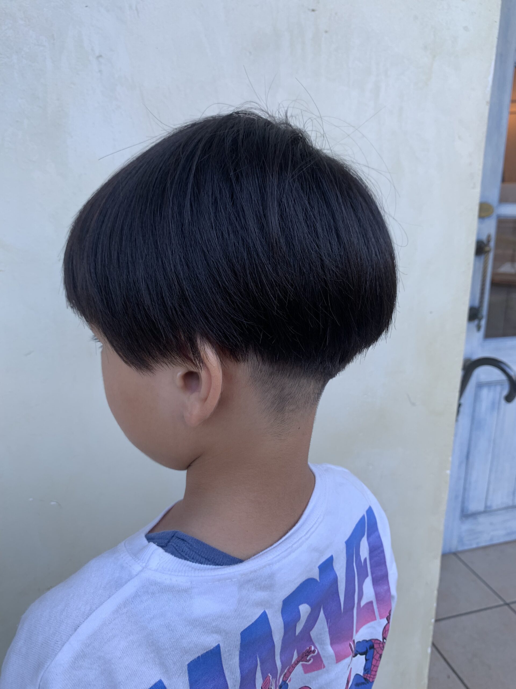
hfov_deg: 53.1
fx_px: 517
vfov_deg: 67.3
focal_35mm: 26
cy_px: 344
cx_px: 258
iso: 25
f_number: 1.8
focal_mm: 4.25
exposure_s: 1/122
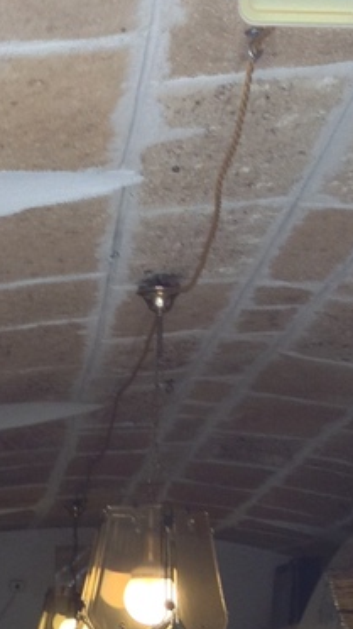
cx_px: -44
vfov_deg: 16.3
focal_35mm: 123
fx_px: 2049
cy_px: 866
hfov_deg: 9.7
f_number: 2.4
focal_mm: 4.28
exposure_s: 1/60
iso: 64
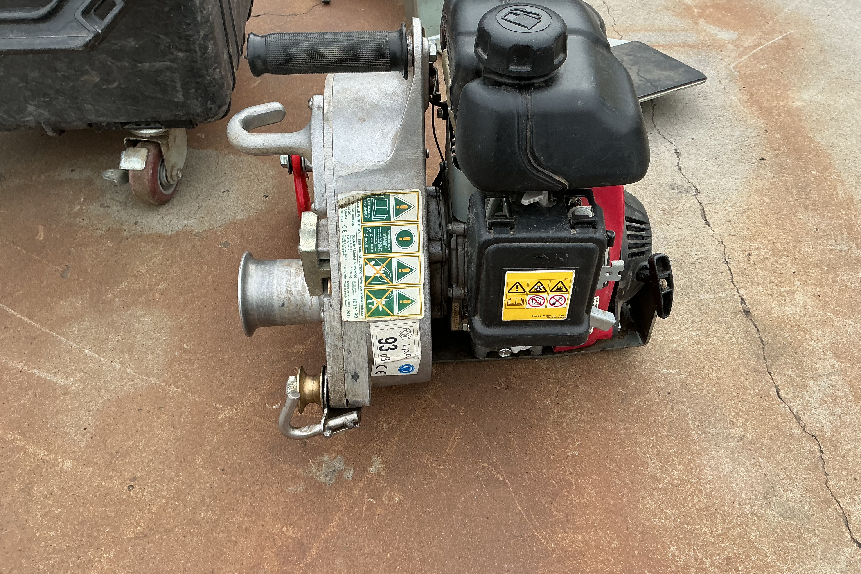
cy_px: 244
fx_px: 741
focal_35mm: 31
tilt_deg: -43.8
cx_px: 437
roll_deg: +0.0
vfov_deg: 42.2
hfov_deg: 60.3
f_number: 1.8
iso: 25
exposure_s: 1/709
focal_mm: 3
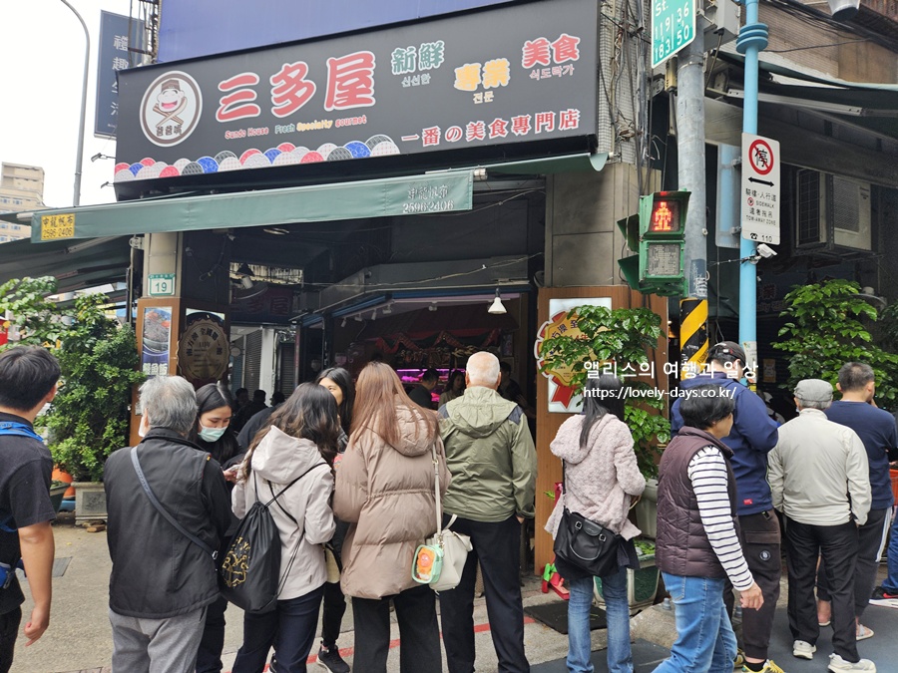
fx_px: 597
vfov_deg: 58.9
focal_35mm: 23
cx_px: 449
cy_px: 336
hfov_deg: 73.9
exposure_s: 1/279
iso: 25
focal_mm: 5.4
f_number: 1.8
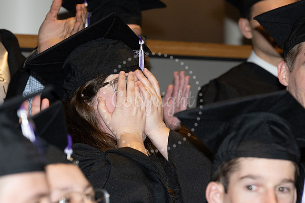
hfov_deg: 6.6
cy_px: 152
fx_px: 2660
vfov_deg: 4.4
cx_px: 179
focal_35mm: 314
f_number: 5.6
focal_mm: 170
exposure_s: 1/160
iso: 1000
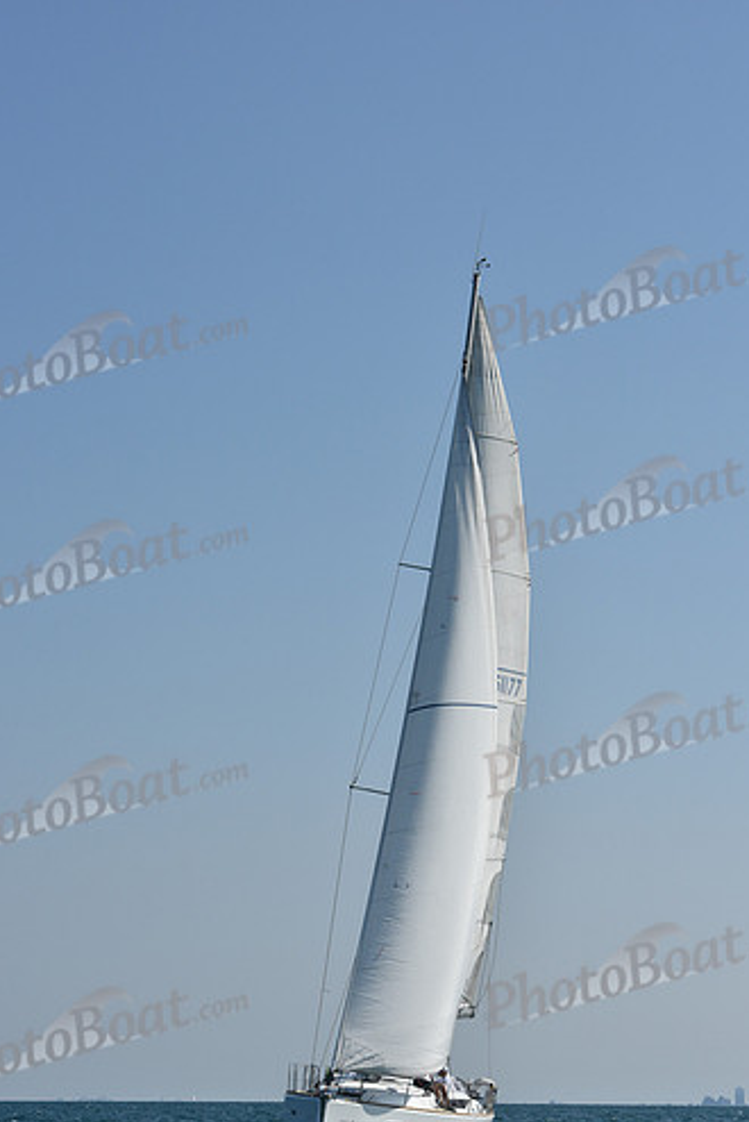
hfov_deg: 11.9
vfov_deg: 17.8
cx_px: 367
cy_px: 654
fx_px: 3584
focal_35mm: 115
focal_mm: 98
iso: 250
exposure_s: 1/1600
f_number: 9
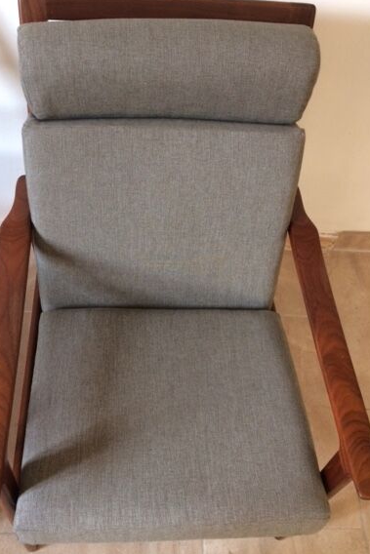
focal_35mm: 34
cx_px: 165
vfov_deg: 55.8
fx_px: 524
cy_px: 291
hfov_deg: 38.9
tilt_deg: -58.9
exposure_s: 1/30
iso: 160
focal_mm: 4.15
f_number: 2.2
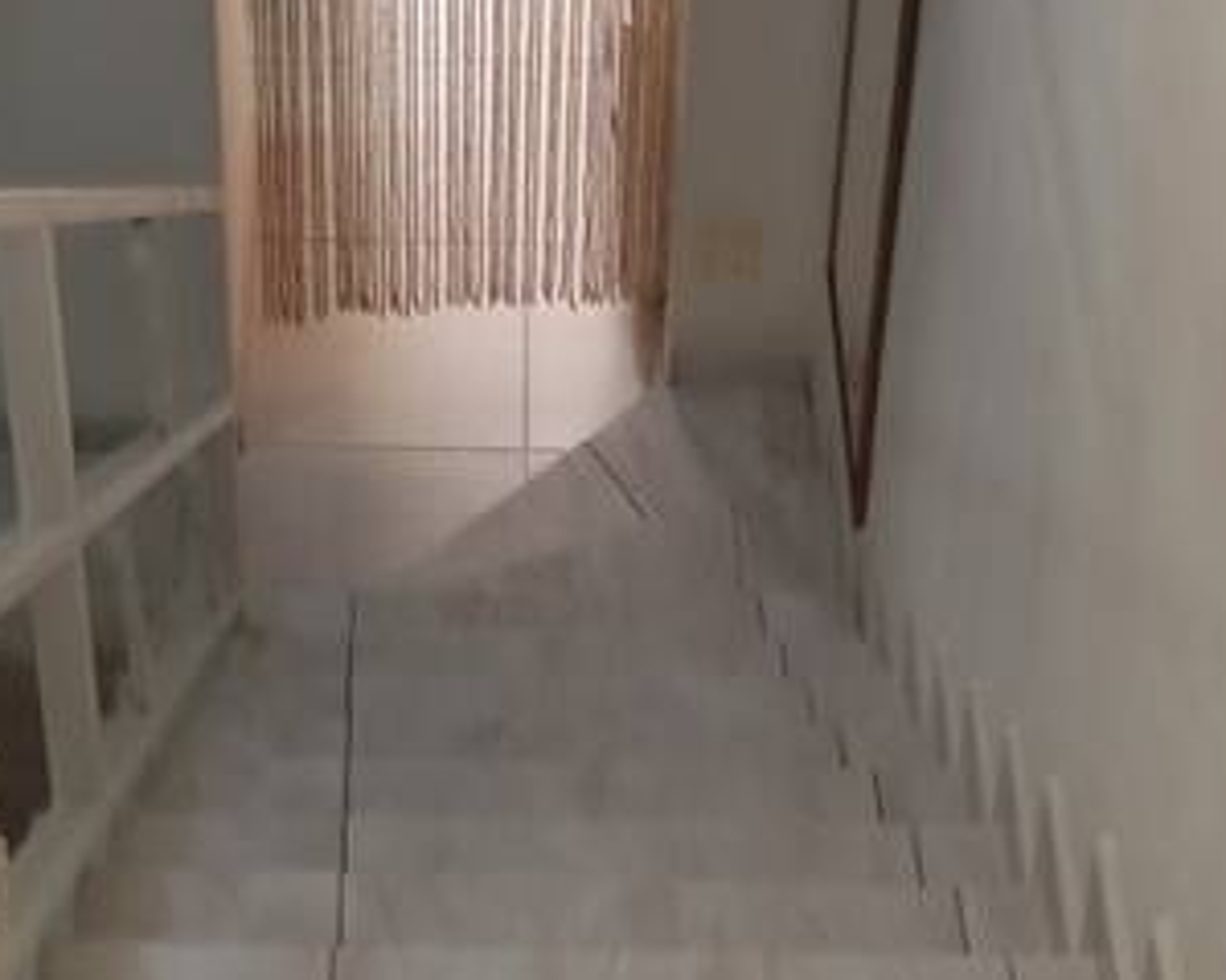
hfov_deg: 18.7
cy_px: 267
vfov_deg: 15.5
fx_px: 3591
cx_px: -64
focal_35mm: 99
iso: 1850
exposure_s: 1/20
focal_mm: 4.27
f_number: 1.8
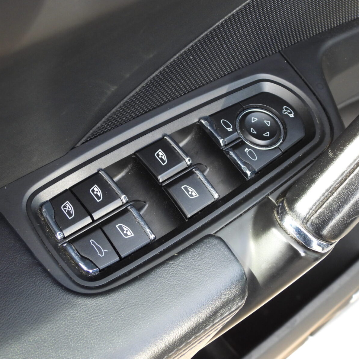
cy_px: 178
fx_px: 657
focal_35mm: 56
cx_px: 178
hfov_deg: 30.6
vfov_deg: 30.6
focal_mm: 8.5
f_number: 3.2
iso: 250
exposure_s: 1/30
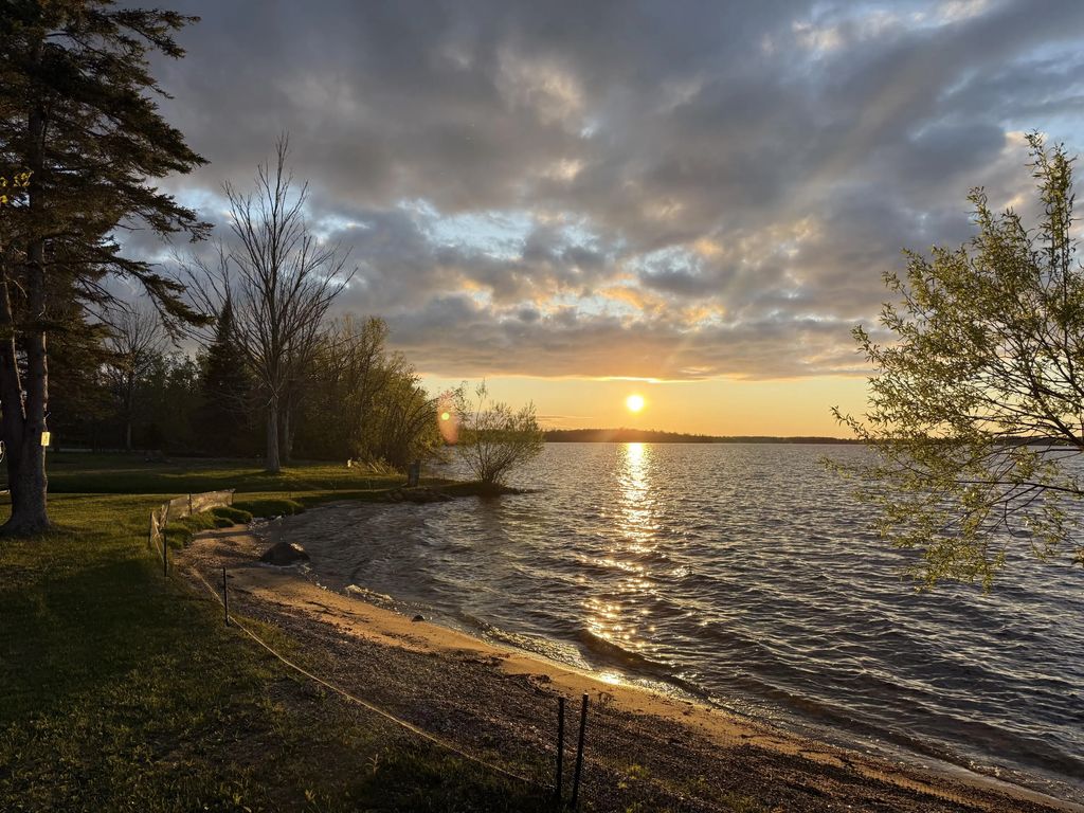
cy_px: 406
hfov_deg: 71.6
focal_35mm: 24
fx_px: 752
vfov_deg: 56.8
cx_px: 542
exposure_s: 1/2370
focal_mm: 6.76
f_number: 1.78
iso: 100
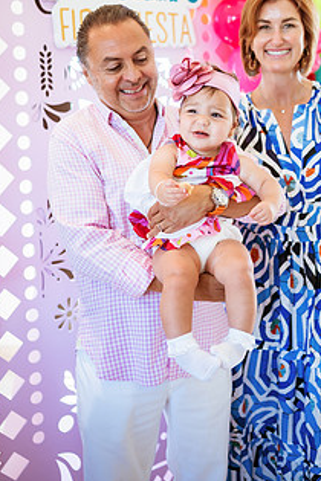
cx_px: 188
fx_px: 669
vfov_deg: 39.1
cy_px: 160
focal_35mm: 50
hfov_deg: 27.0
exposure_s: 1/320
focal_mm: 35
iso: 500
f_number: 2
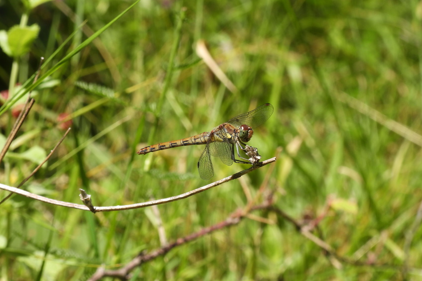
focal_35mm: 178
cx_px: 212
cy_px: 148
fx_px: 2087
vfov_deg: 7.7
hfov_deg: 11.5
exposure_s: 1/320
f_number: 5.6
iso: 100
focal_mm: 30.3
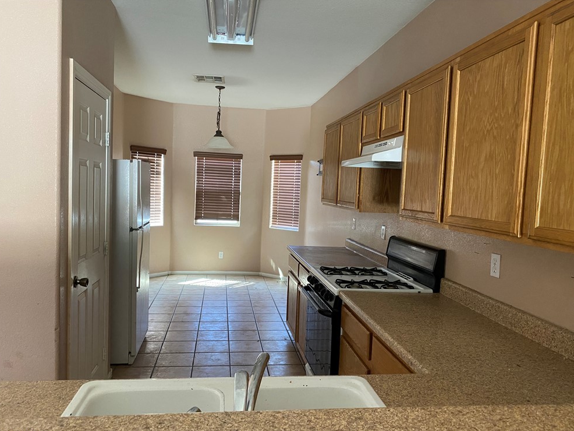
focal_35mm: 27
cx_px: 281
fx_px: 448
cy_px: 222
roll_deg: -2.9
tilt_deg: -3.5
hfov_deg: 65.3
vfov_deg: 51.4
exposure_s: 1/60
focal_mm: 4.25
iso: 320
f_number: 1.8
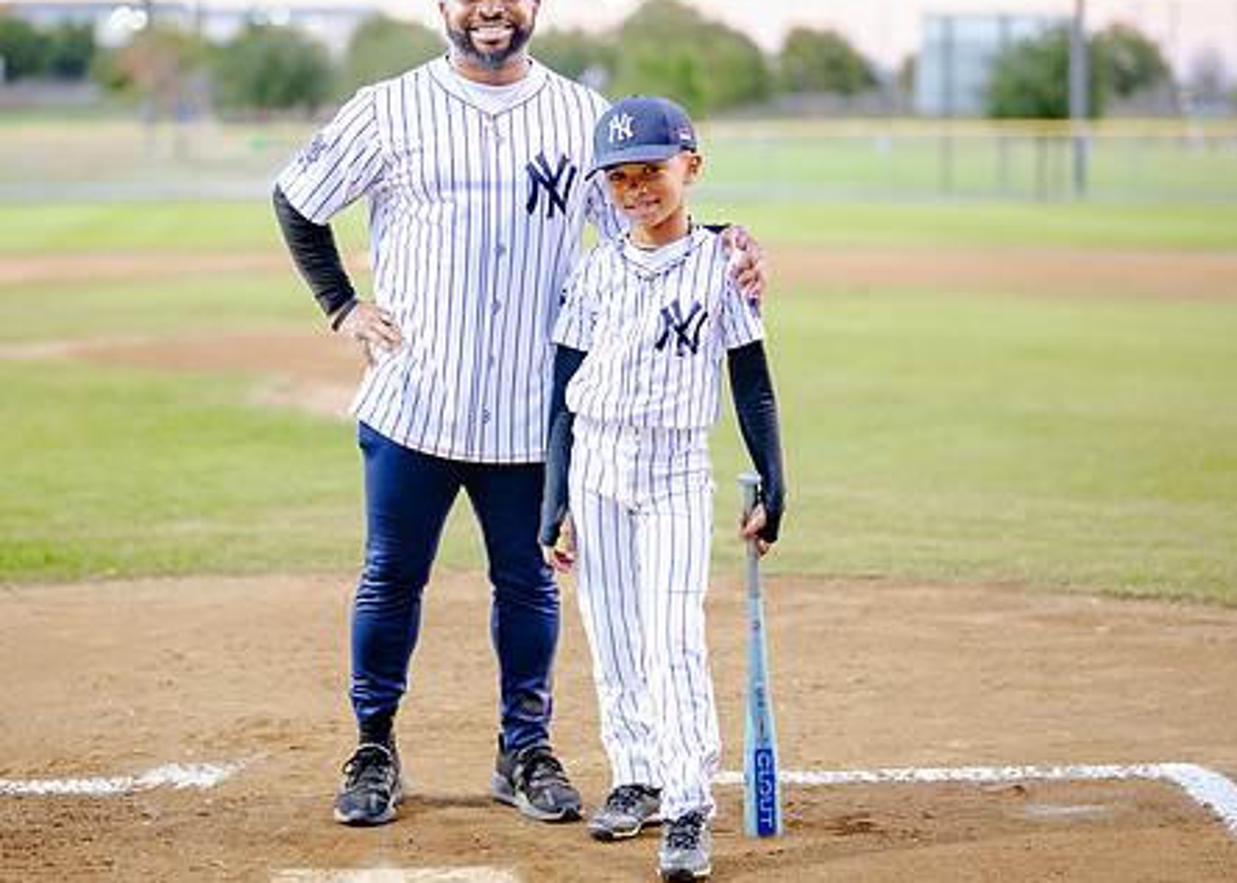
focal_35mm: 85
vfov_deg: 16.8
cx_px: 525
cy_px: 312
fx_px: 2986
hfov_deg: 23.4
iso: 500
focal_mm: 50
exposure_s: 1/640
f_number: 1.2
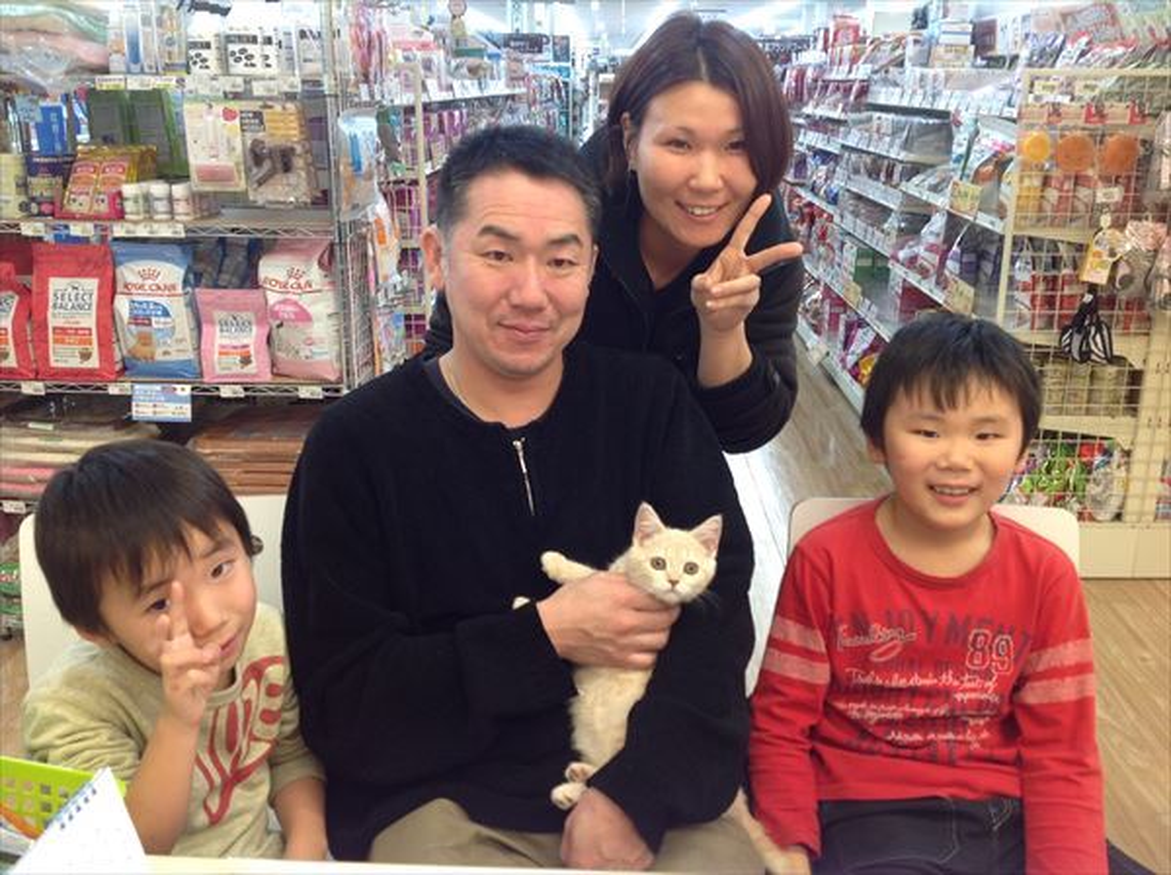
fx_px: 1182
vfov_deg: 40.6
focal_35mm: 35
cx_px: 586
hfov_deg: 52.7
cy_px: 438
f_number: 2.4
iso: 50
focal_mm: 4.28
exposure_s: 1/20
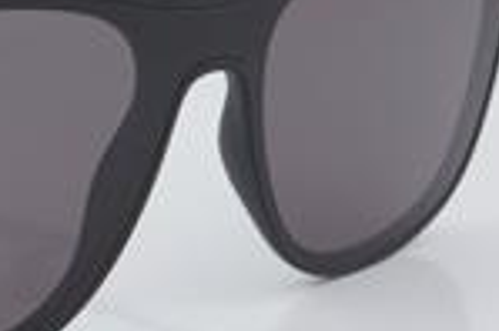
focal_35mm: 201
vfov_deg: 6.8
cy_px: 144
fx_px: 2783
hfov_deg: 10.1
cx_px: -124
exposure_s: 1/3
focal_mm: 50
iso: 100
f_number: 32
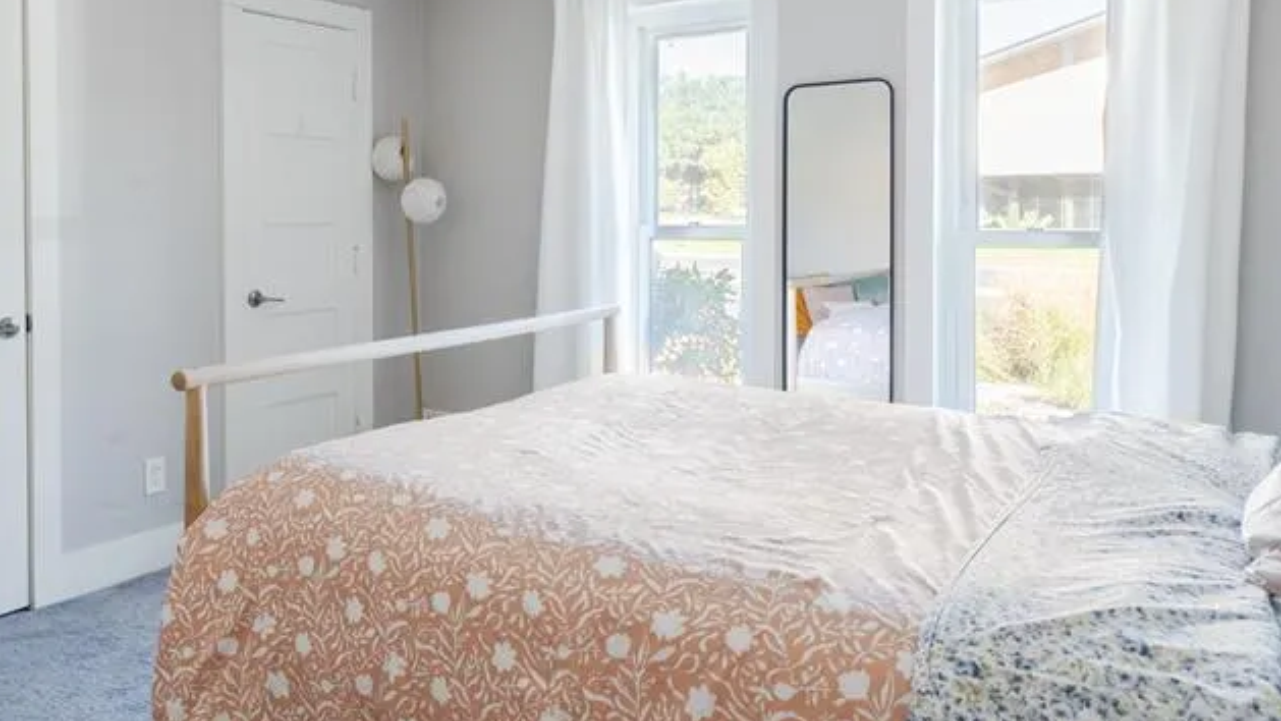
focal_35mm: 29
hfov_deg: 65.2
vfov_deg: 39.7
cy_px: 238
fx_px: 985
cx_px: 487
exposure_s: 1/50
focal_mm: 17
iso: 400
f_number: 7.1
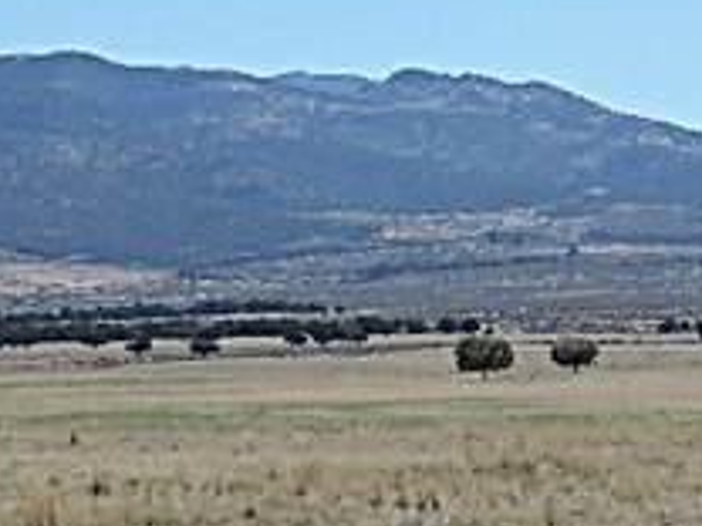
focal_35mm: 265
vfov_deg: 5.6
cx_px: 827
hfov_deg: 7.4
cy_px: 334
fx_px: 5374
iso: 100
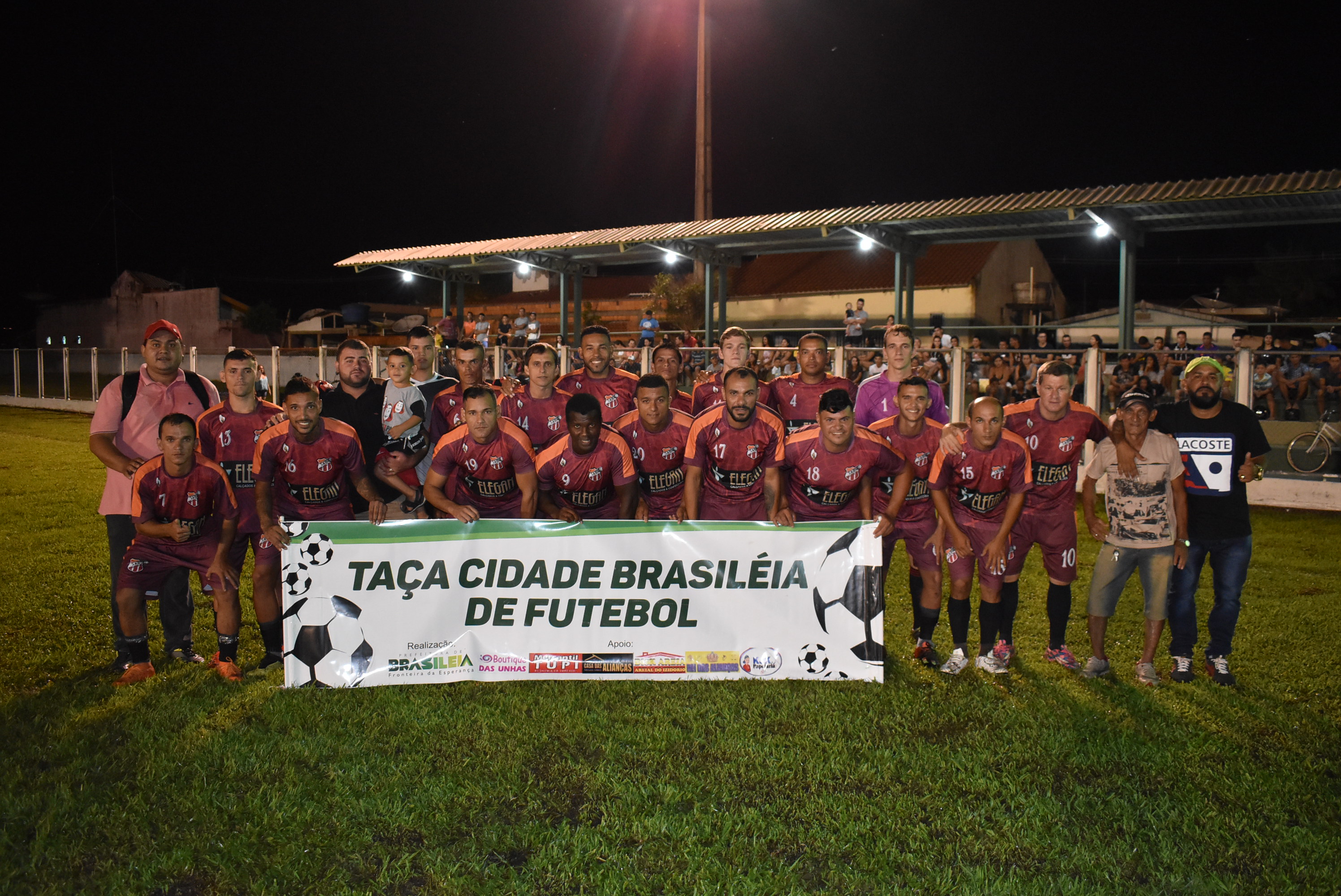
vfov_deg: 43.7
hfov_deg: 61.9
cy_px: 448
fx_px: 1118
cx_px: 670
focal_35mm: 30
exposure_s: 1/60
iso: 2800
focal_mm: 20
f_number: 3.5
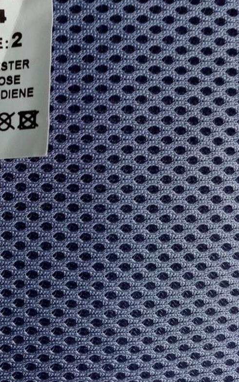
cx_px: 17
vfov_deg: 42.4
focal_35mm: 47
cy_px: 150
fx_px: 490
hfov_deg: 26.4
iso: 122
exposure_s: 1/33.3
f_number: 1.8
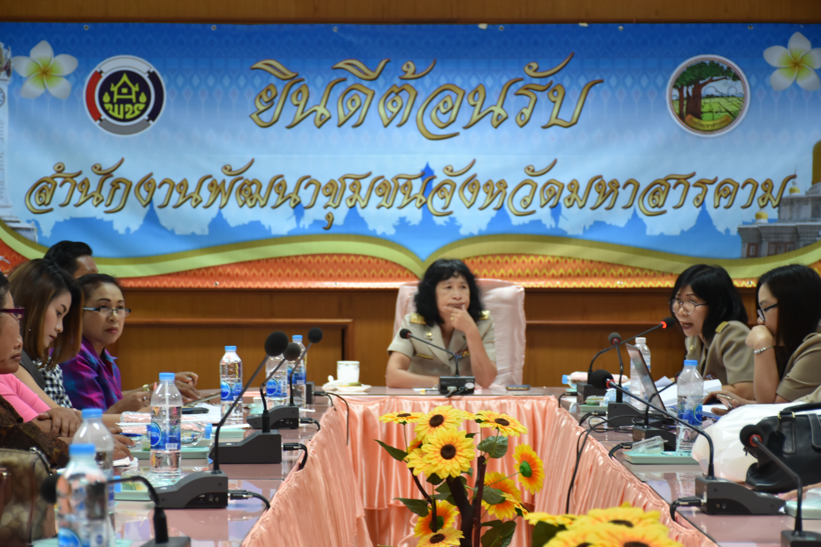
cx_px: 410
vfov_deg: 13.0
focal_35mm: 105
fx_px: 2394
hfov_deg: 19.5
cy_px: 274
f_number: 5
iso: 800
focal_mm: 70
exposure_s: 1/40
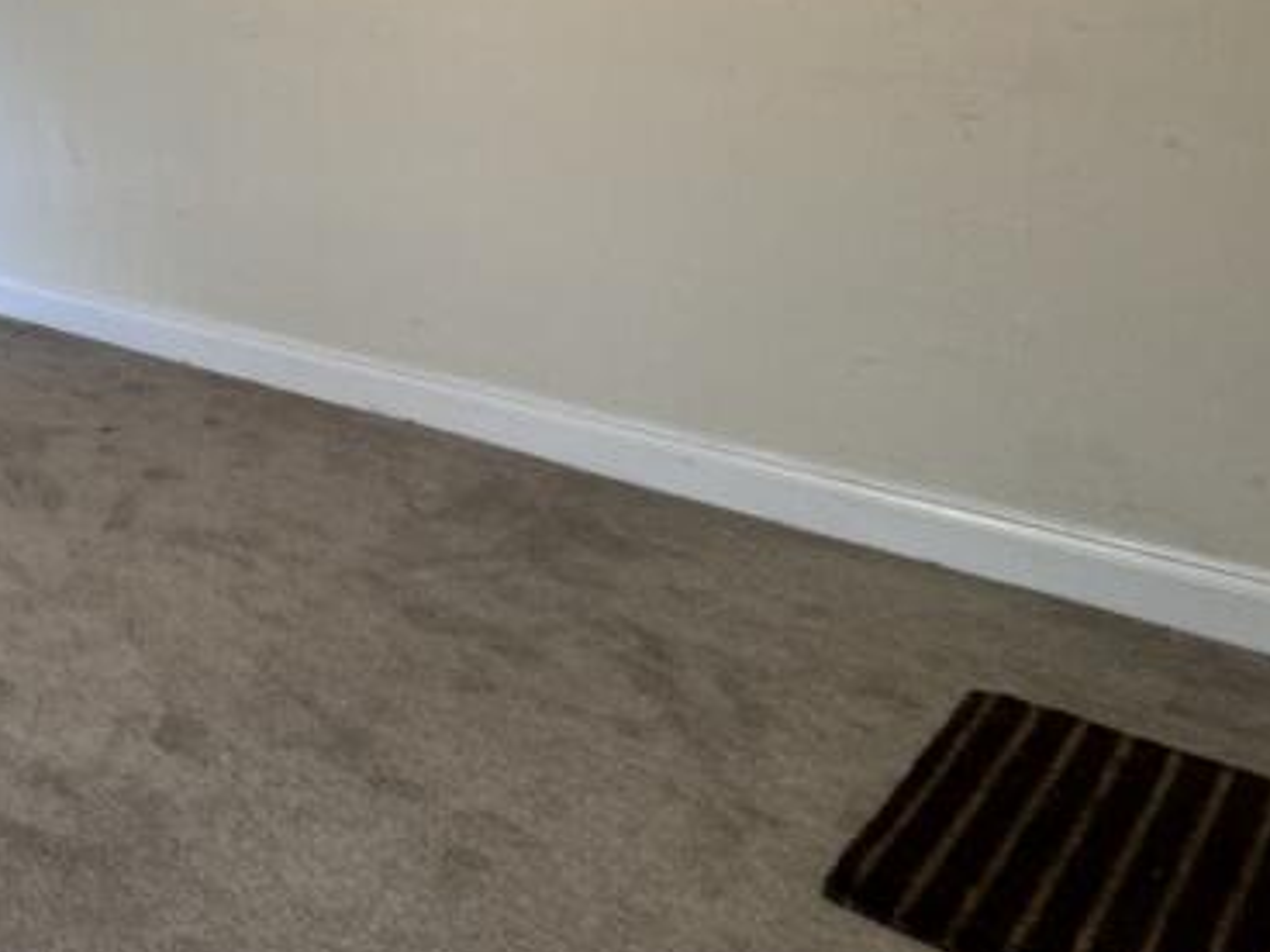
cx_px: -349
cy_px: 10
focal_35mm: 39
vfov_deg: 33.8
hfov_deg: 34.8
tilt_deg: -2.8
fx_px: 1431
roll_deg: +2.8
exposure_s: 1/50
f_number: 2.2
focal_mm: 2.22
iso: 250
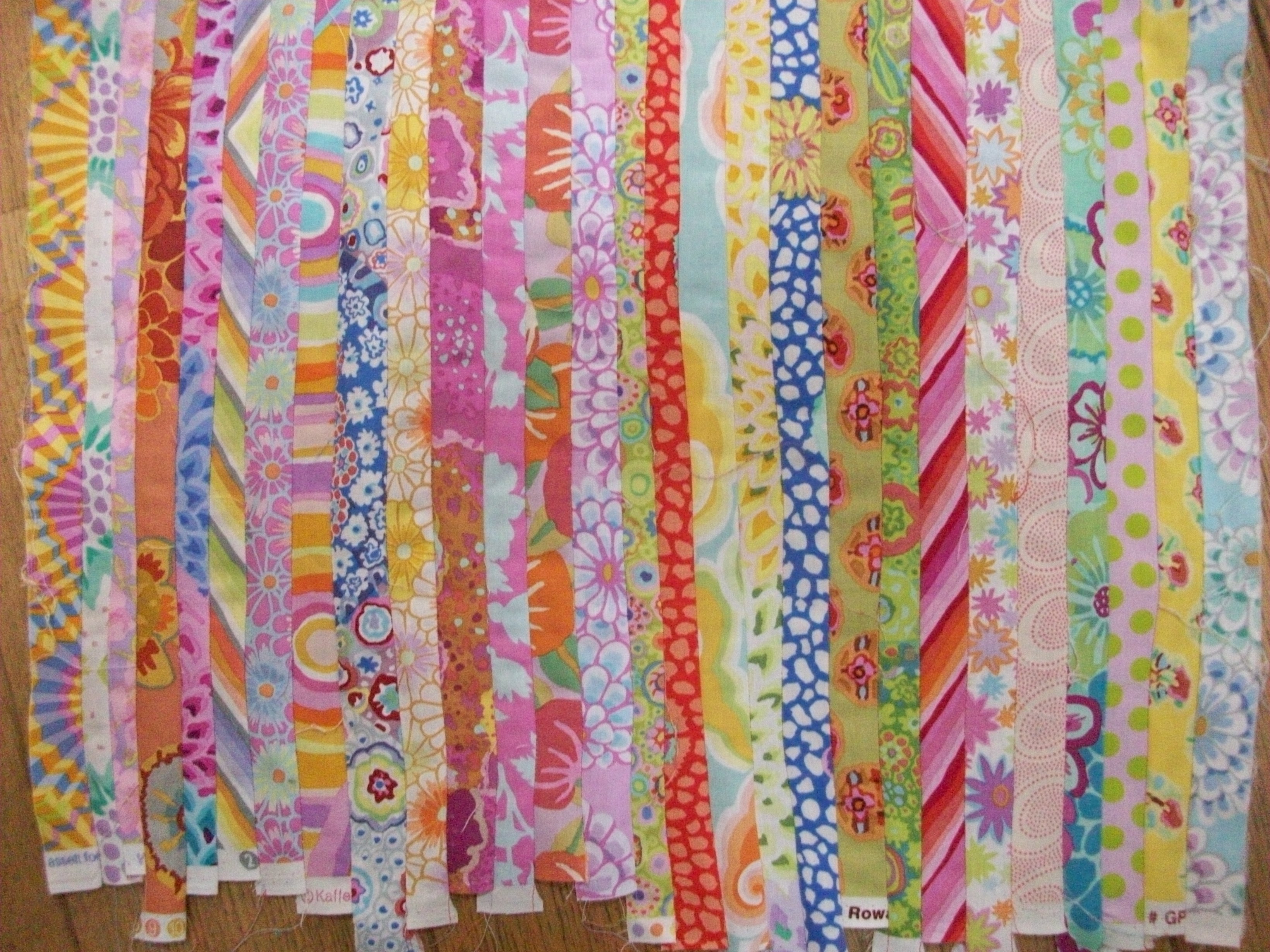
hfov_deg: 54.0
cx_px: 635
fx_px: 1247
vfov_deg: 41.8
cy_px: 476
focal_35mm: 34
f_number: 2.8
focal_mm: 5.7
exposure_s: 1/38.8
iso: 400
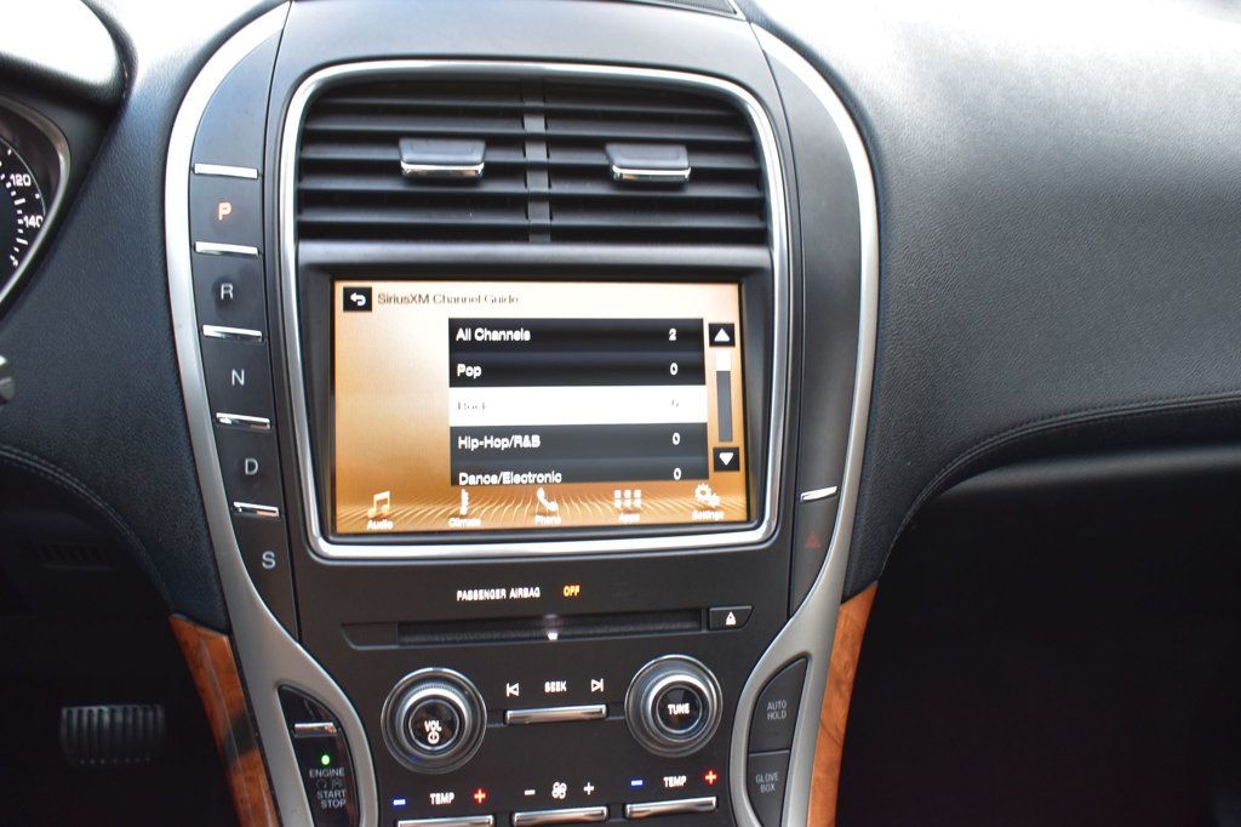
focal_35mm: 30
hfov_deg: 61.9
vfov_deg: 43.6
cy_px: 414
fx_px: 1034
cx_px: 620
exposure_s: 1/15
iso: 400
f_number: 6.3
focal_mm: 20
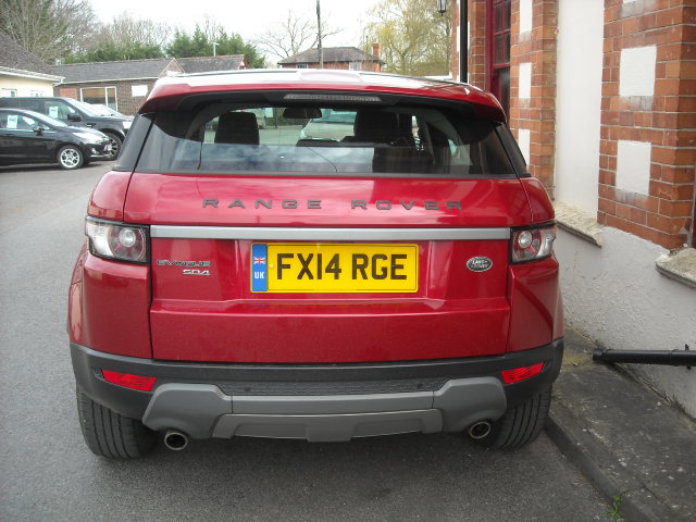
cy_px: 261
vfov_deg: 40.7
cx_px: 348
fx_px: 704
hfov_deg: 52.6
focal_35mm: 35
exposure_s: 1/218
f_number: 2.8
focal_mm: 5.7
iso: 64
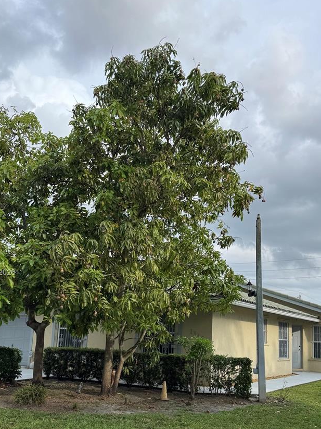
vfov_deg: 52.0
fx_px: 433
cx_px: 153
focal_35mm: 35
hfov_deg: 40.7
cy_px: 273
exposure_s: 1/2331
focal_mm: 6.76
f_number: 1.78
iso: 80
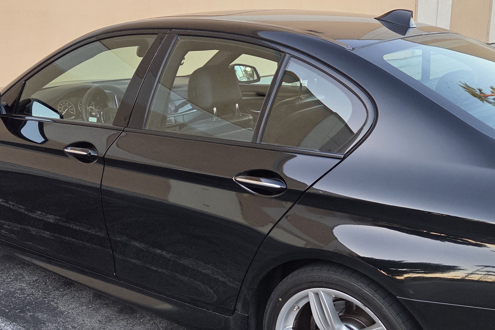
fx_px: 577
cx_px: 297
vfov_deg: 31.5
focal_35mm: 42
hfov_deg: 46.1
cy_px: 232
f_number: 1.8
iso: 200
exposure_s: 1/180
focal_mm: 5.4
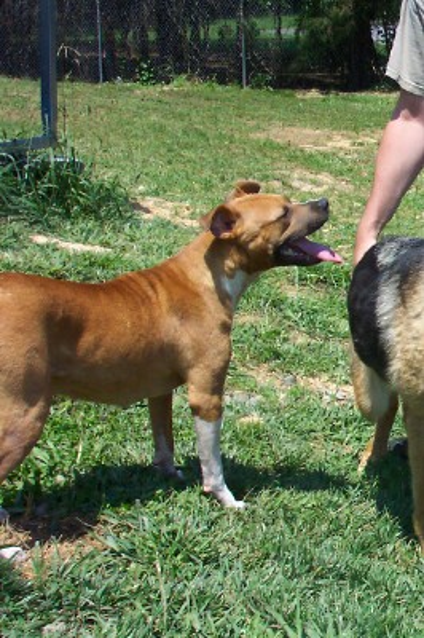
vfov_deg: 54.5
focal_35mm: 35
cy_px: 319
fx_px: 619
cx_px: 212
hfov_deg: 37.8
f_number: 9.5
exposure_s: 1/180
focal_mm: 7.5
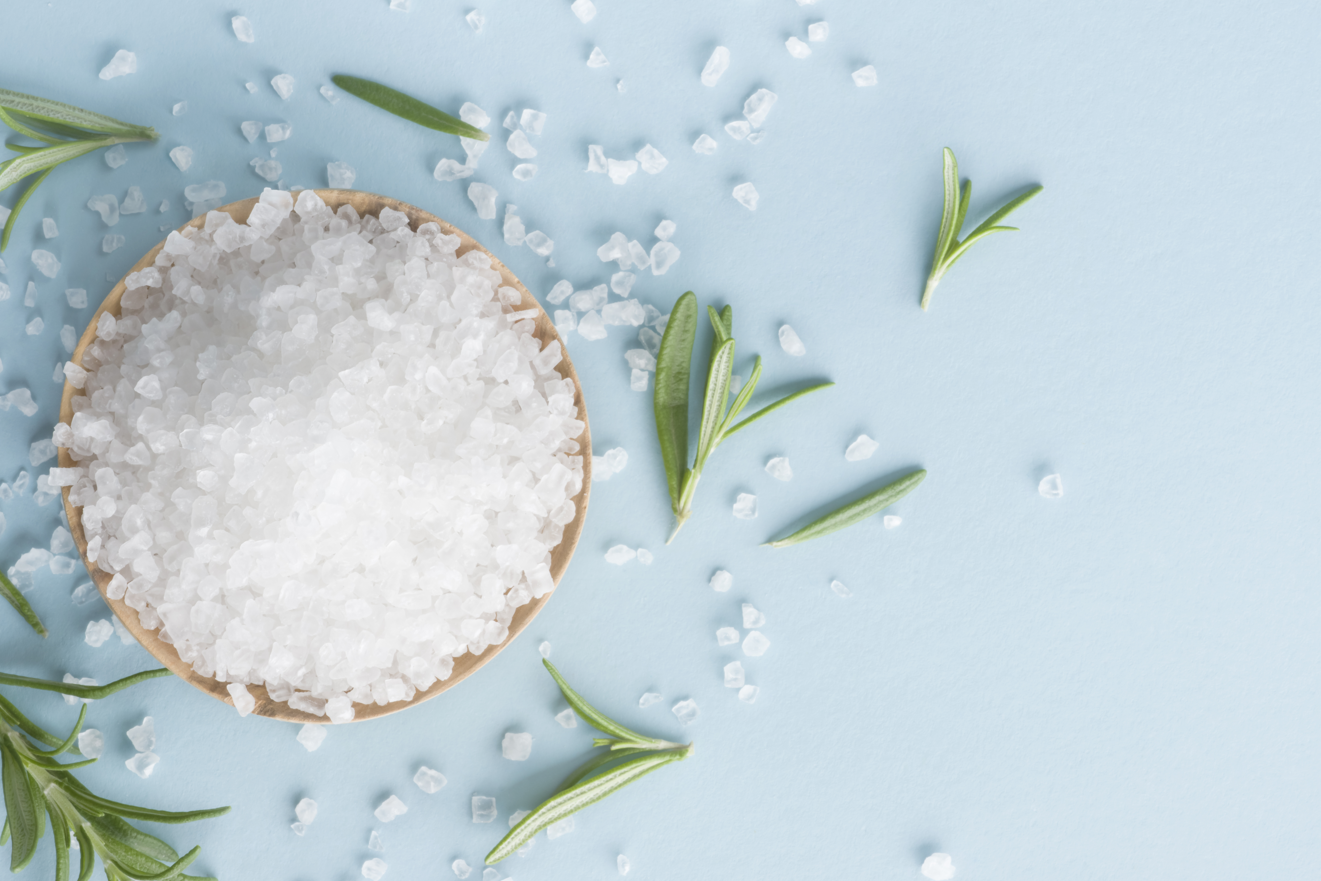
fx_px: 2422
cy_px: 484
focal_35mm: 66
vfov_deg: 20.6
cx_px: 623
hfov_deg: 30.5
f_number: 36
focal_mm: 60
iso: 200
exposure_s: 1/60
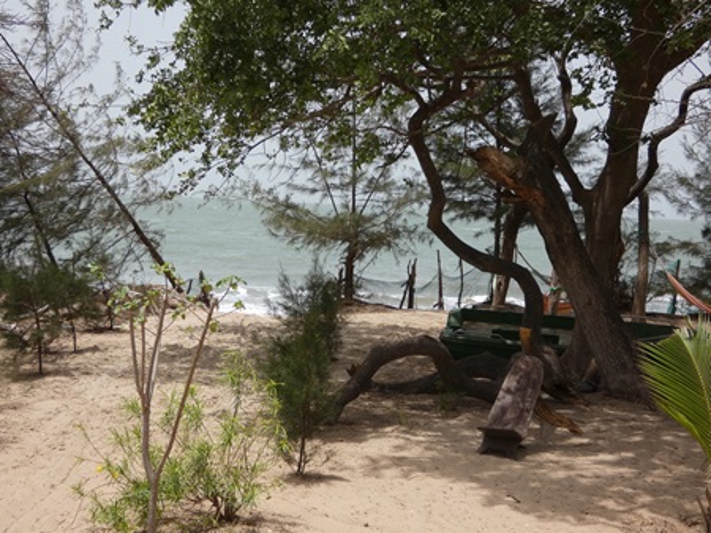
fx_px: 1252
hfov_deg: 31.7
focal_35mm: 61
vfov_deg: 24.0
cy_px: 266
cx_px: 356
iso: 80
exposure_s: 1/640
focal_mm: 10.8
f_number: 4.1
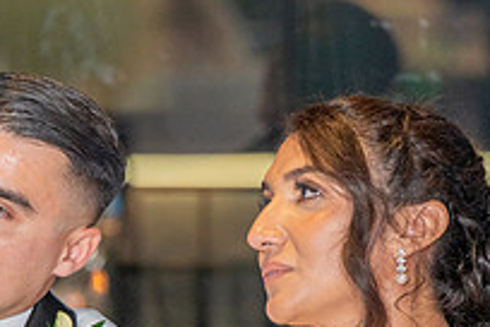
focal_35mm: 327
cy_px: 458
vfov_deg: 4.2
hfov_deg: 6.3
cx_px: 142
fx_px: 4450
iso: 1000
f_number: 2.8
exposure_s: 1/125
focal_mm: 115
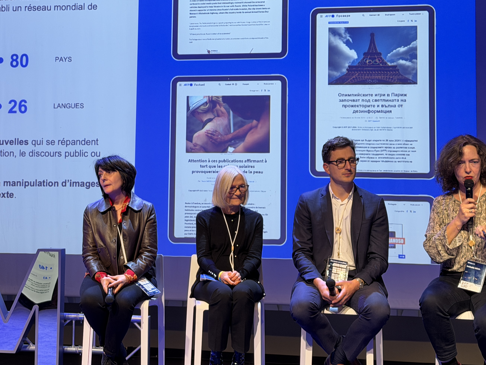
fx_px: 1039
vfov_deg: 19.9
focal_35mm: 74
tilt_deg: +2.4
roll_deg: -0.6
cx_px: 164
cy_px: 166
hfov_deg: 26.2
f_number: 1.78
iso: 80
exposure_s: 1/50
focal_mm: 6.76
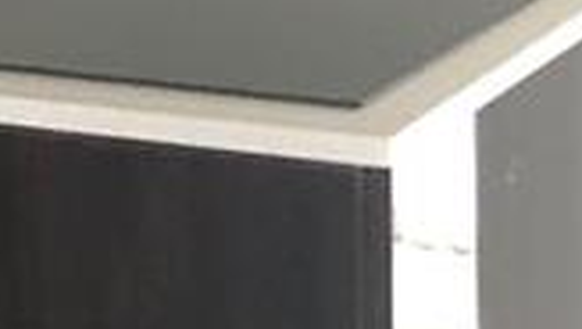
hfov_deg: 8.8
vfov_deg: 5.3
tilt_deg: -3.6
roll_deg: +1.4
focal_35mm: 224
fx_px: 3460
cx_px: -796
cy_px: -350
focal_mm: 4
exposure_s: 1/6
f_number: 1.8
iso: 80
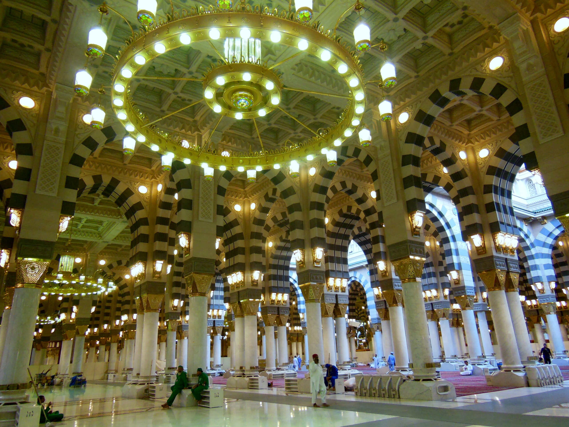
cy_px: 214
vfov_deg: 54.9
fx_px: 411
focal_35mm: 25
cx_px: 284
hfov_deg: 69.4
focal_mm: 4.5
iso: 400
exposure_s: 1/30
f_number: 3.5
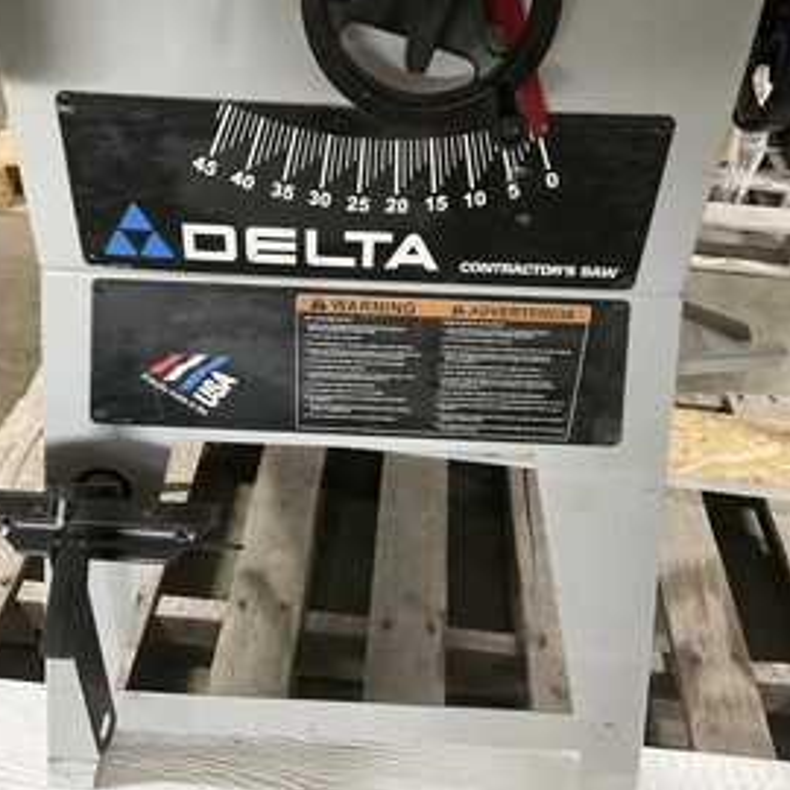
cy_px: 366
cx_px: 351
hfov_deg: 43.8
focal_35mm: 38
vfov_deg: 43.8
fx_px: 981
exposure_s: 1/30
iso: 500
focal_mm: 3
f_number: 1.8
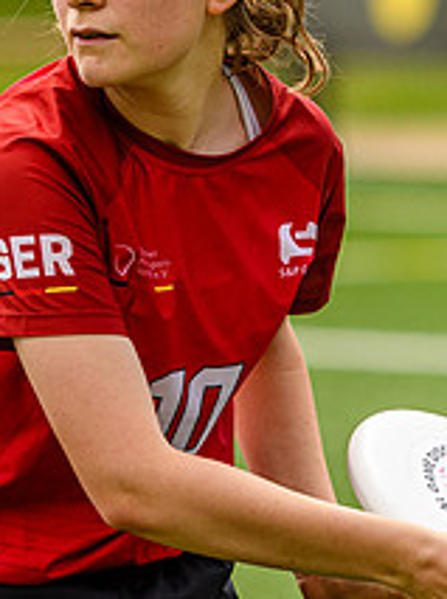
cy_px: 202
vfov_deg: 2.5
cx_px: 146
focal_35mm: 809
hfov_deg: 1.8
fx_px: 13971
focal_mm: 175
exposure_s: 1/1250
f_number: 3.2
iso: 125
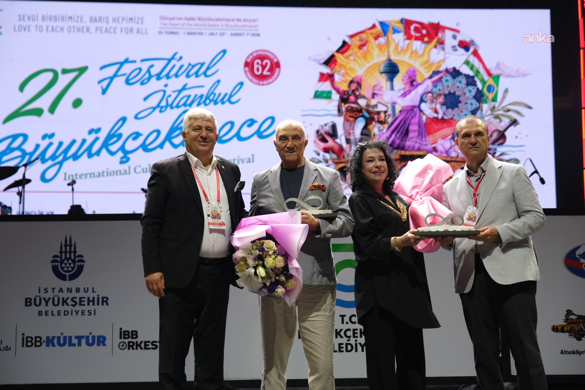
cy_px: 195
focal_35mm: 71
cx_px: 292
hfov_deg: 28.5
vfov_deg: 19.2
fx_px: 1154
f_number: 2.8
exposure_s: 1/125
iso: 500
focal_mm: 47
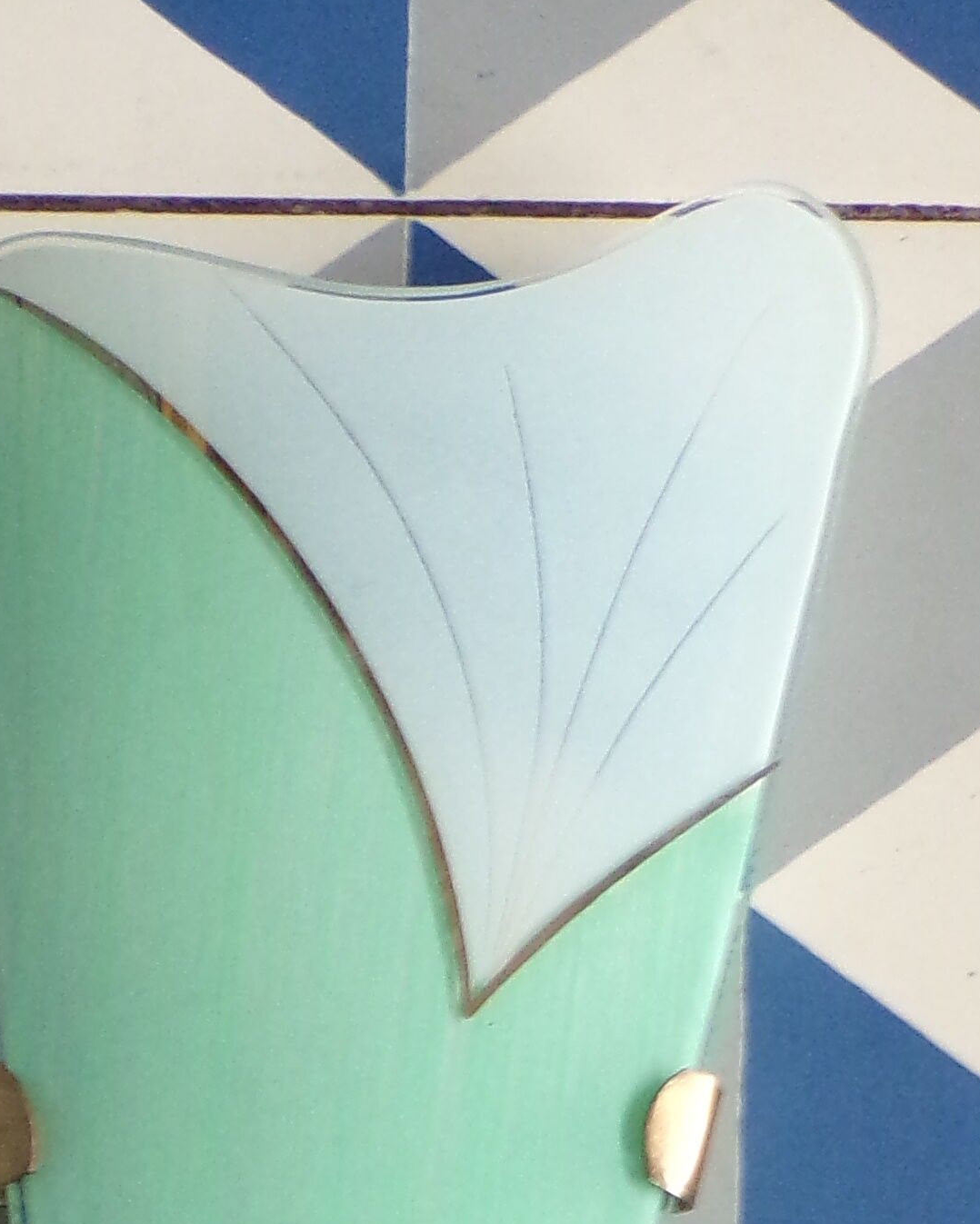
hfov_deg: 8.2
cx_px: 1052
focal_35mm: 187
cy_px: 1403
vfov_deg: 10.2
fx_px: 6778
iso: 274
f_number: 3.7
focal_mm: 10.1
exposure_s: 1/17
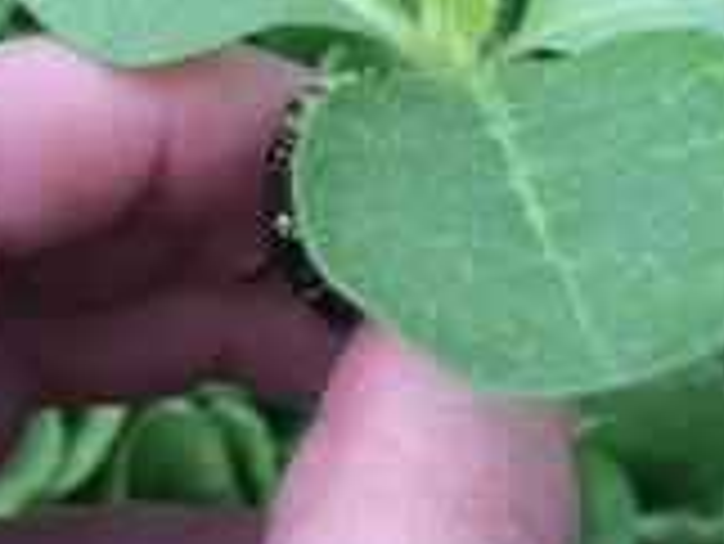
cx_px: 364
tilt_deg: -56.1
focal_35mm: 72
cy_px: -13
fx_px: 1507
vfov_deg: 19.8
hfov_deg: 27.0
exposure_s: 1/275
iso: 32
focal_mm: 4.15
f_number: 2.2
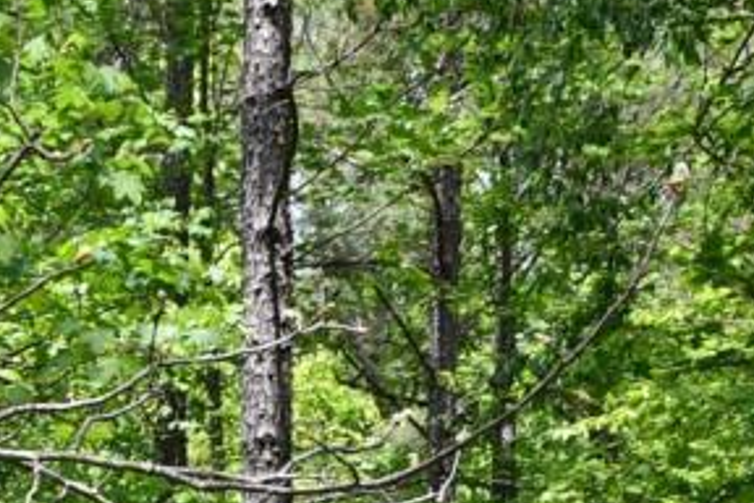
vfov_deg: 8.8
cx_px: 209
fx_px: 3141
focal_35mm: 150
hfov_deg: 13.6
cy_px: 880
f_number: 6.3
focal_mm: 18
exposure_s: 1/250
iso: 200
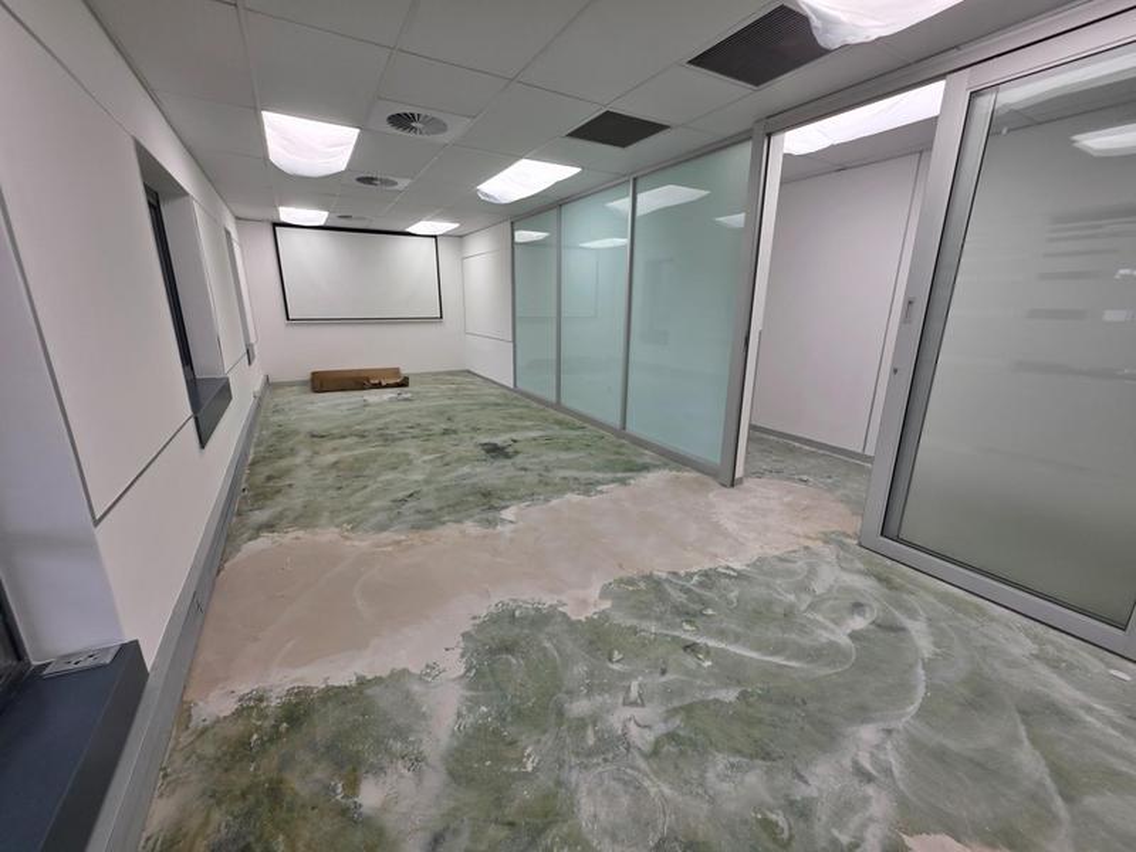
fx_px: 427
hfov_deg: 106.2
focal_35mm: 13
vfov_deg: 89.9
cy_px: 426
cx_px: 568
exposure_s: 1/100
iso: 50
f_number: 1.9
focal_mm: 2.2
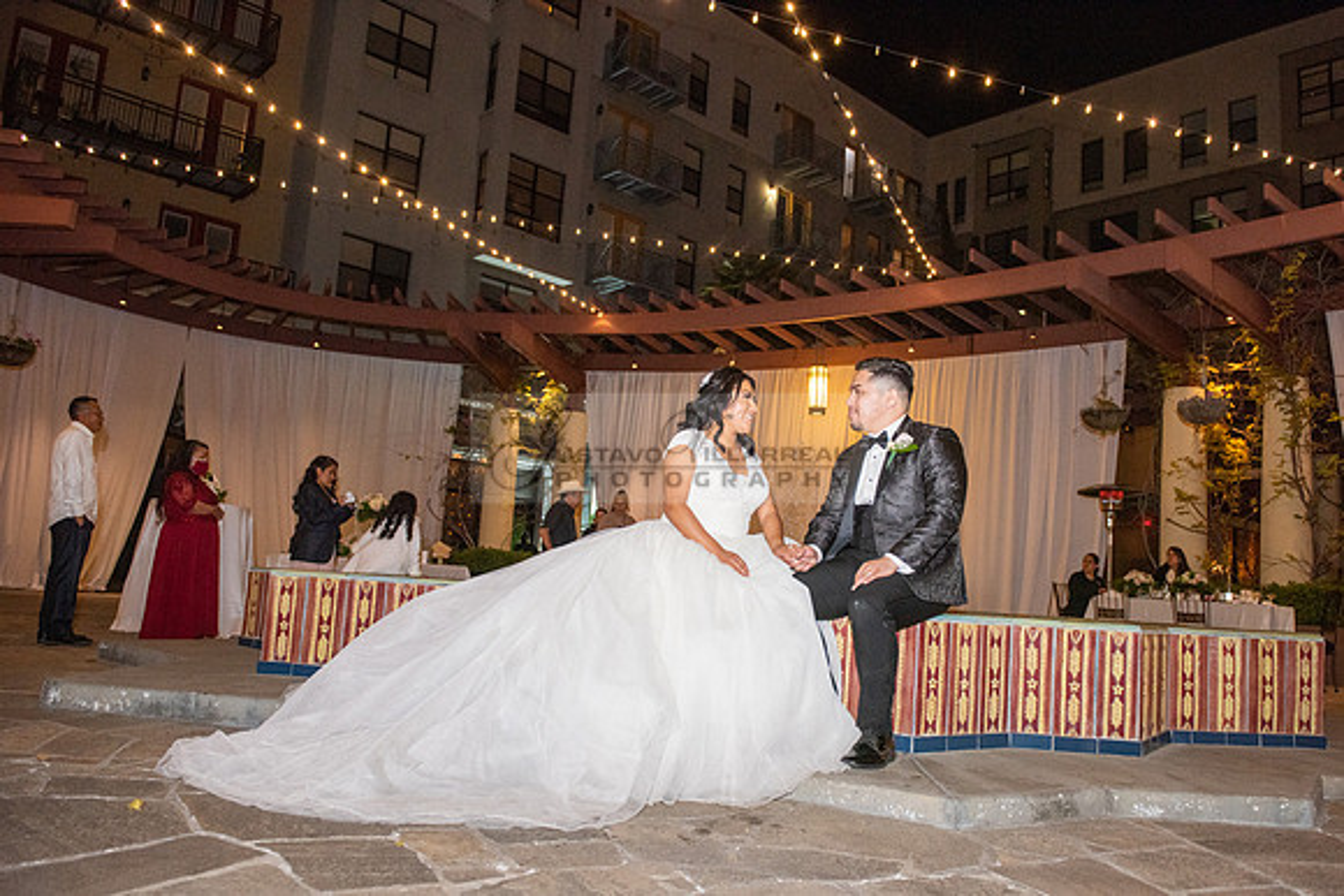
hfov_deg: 69.3
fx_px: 970
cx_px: 727
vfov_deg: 49.6
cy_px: 485
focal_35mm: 26
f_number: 4
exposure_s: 1/160
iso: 1600
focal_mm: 24
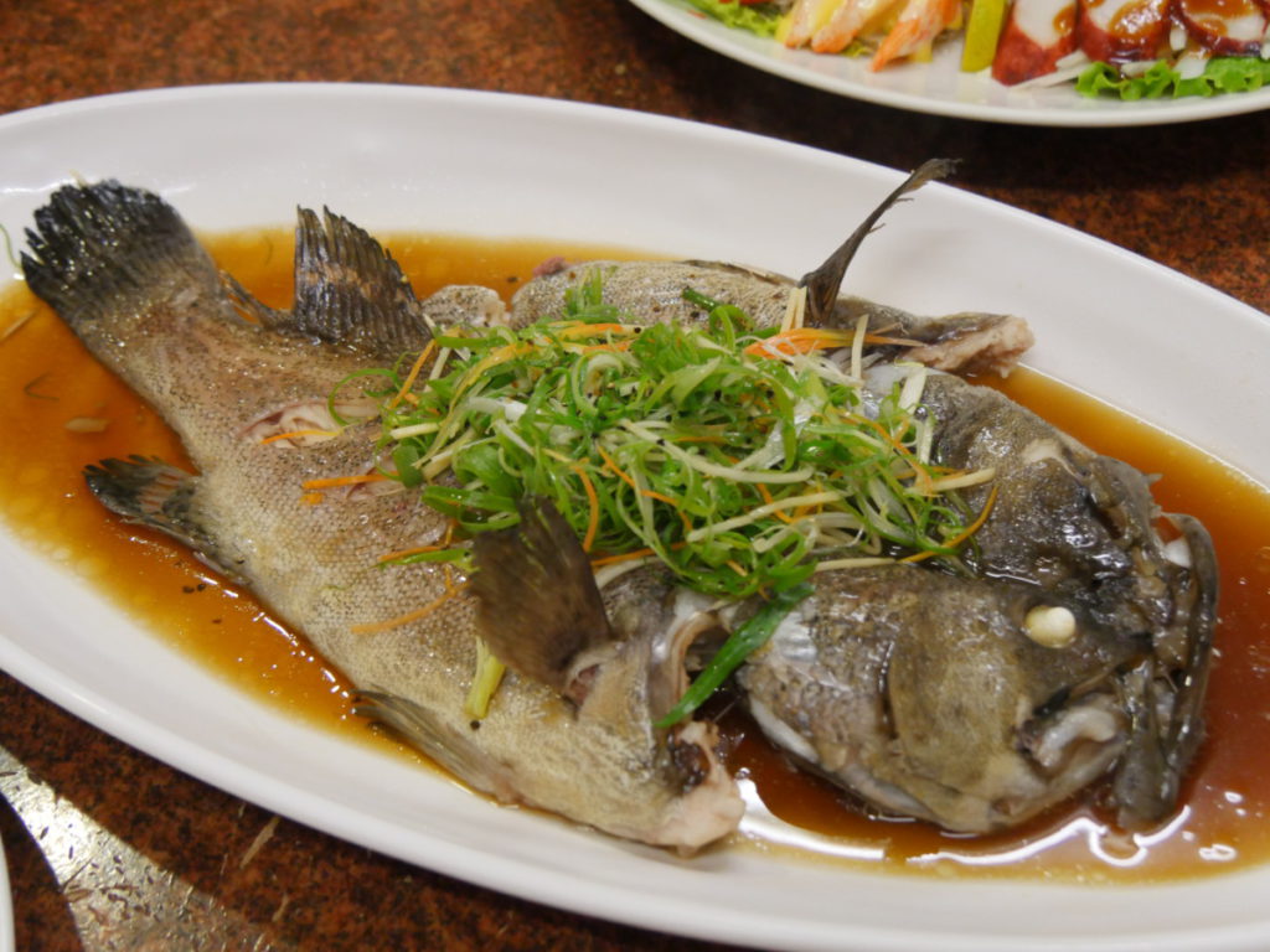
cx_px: 635
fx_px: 1541
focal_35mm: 42
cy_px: 476
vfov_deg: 34.3
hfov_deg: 44.8
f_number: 4
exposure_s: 1/60
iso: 2000
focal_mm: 21
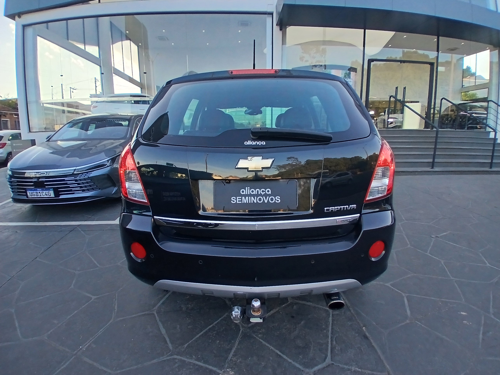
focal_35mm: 17
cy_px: 188
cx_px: 250
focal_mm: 1.4
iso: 50
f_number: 2.2
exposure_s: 1/120
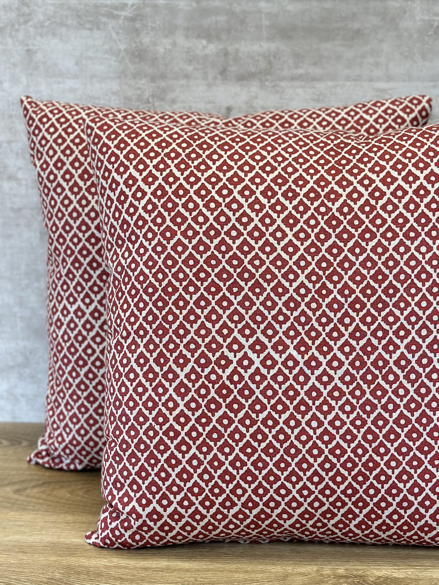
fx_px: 1065
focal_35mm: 63
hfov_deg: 23.2
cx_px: 276
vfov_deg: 30.7
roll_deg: -0.9
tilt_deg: -14.8
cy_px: 328
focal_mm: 6.86
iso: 80
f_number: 1.78
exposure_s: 1/120
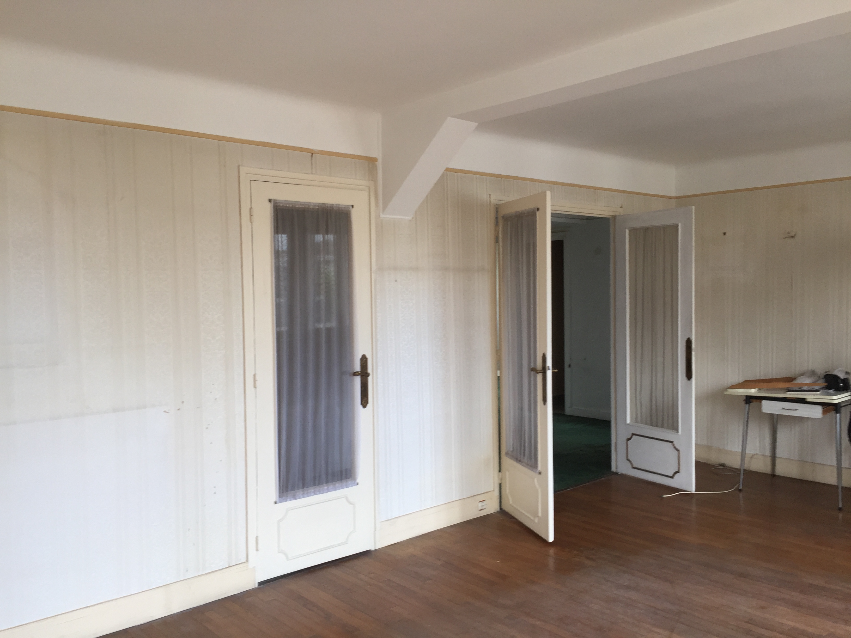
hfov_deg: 61.7
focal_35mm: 29
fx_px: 713
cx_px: 426
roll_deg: +0.6
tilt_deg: -2.1
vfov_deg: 48.2
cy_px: 319
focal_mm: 4.15
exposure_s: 1/50
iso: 40
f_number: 2.2
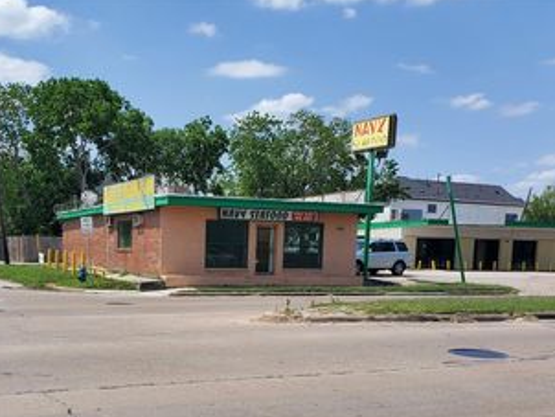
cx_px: 175
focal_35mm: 43
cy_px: 337
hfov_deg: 43.1
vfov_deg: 32.7
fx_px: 690
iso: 50
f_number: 2.4
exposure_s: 1/1972
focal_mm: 4.3
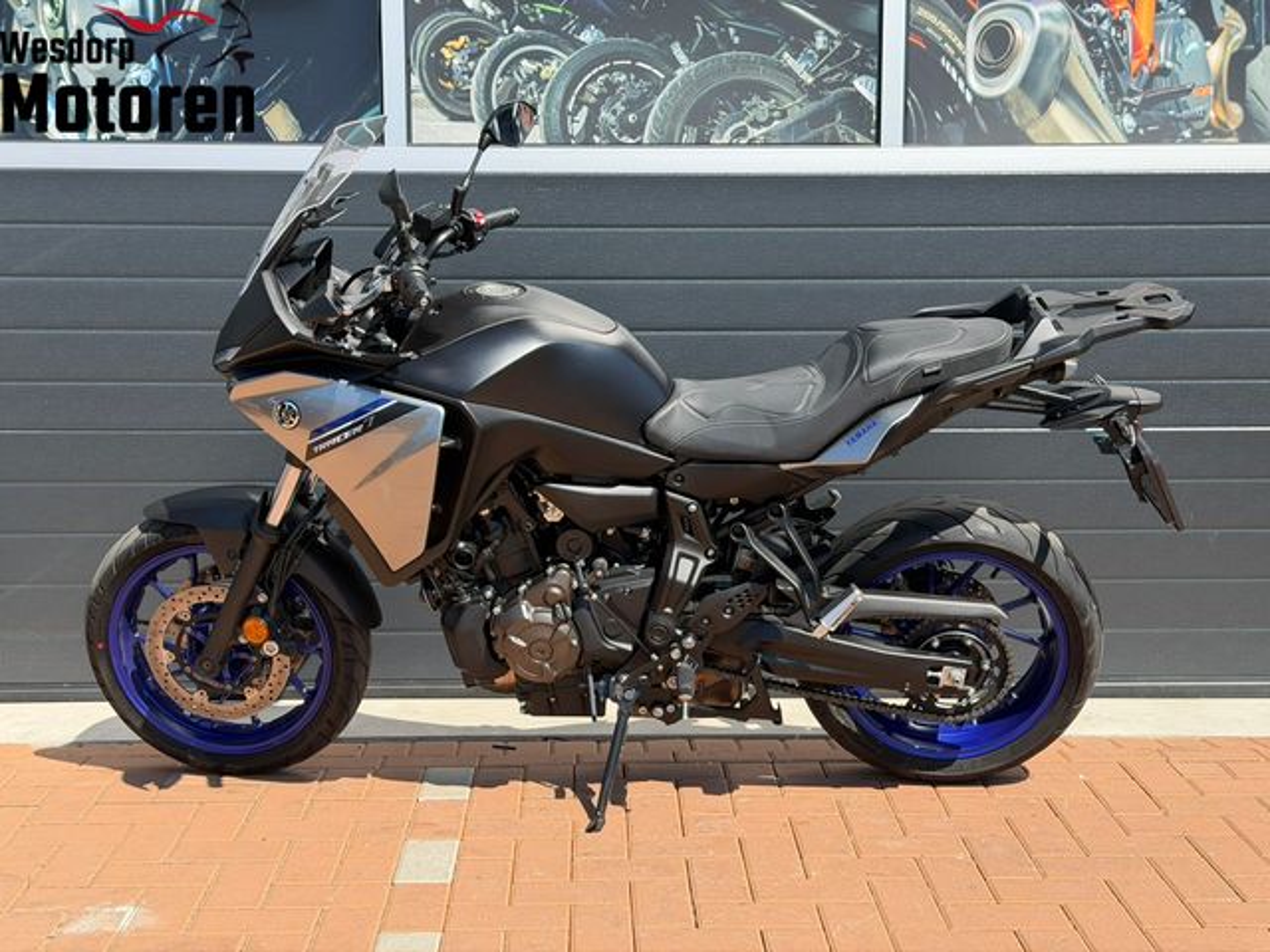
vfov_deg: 30.3
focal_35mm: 48
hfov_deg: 39.7
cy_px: 476
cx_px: 635
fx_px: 1761
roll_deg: -0.4
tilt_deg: -5.6
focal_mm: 6.76
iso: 80
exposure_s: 1/2415
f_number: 1.78
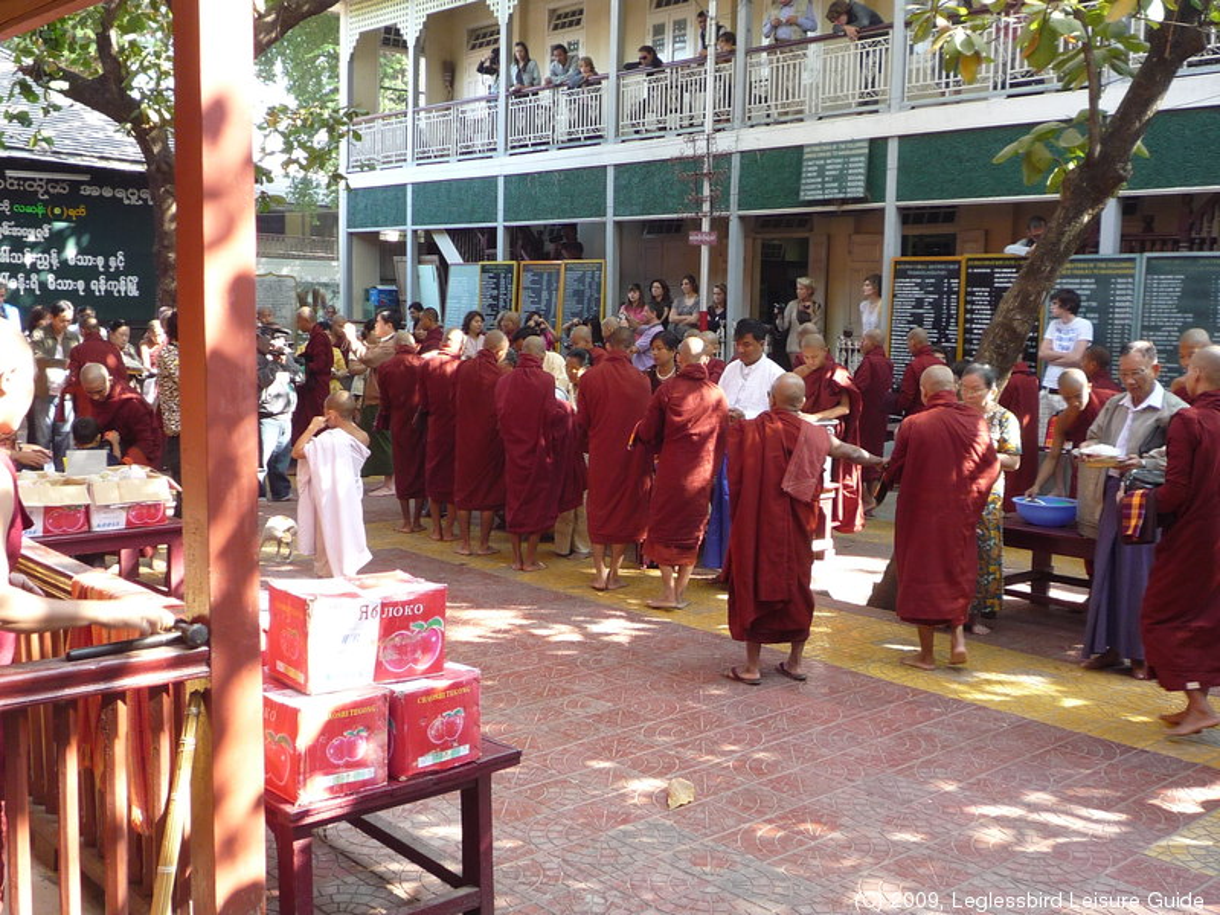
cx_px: 610
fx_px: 1304
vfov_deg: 38.7
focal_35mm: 37
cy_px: 458
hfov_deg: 50.1
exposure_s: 1/50
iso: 100
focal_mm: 4.5
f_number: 2.8
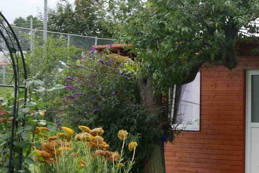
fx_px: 834
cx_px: 333
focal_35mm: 116
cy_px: 75
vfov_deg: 11.8
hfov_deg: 16.7
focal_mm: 19
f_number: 5.6
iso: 200
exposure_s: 1/200
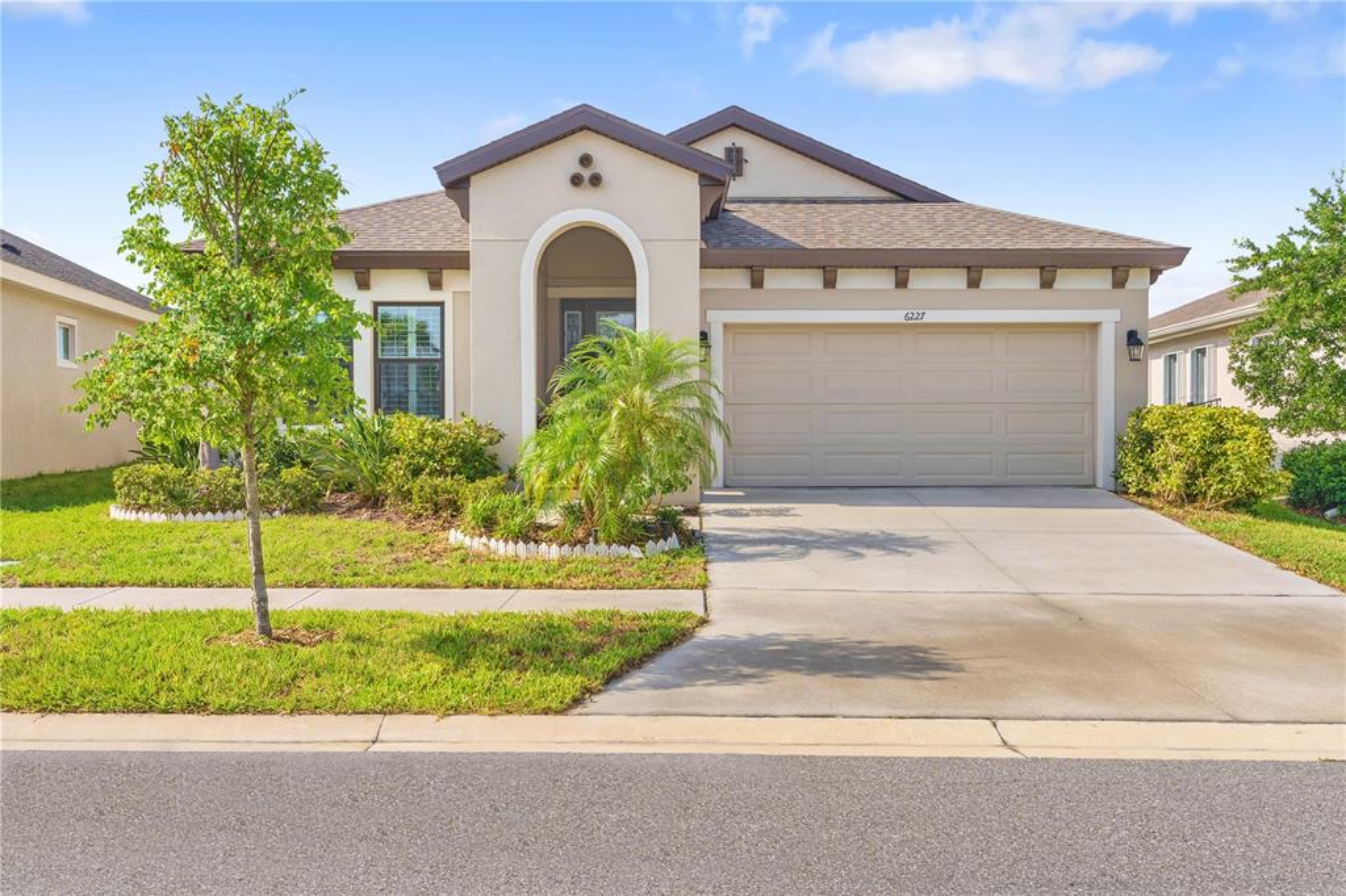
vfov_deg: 37.8
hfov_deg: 54.4
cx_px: 673
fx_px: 1308
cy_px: 448
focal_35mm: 35
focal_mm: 35
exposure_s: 1/400
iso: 200
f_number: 8
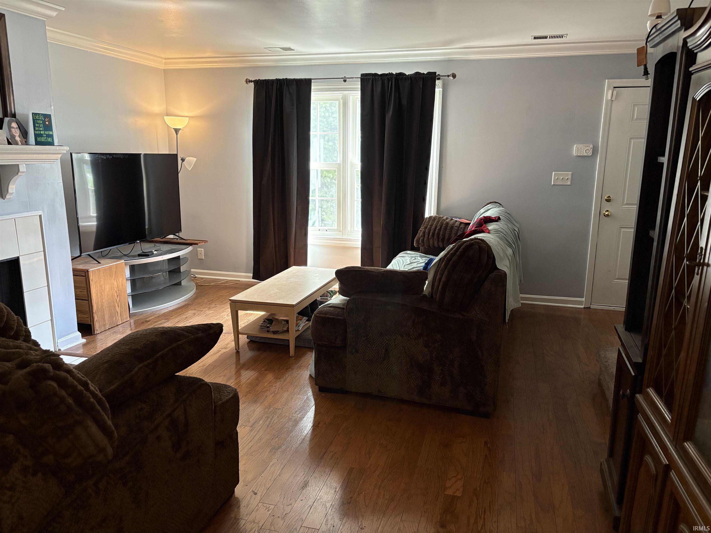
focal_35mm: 26
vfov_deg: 53.1
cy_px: 266
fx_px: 534
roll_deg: -0.2
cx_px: 356
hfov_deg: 67.3
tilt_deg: -12.2
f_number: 1.6
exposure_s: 1/60
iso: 320
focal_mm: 5.96
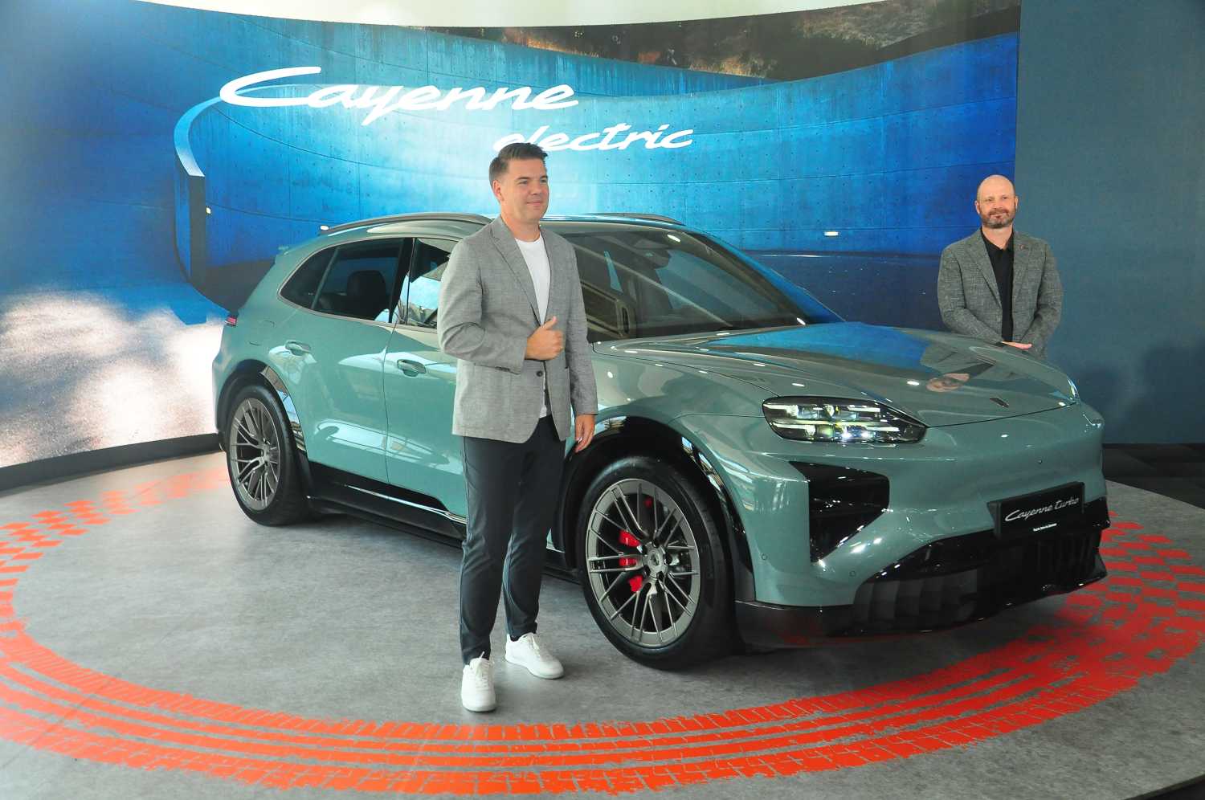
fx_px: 1254
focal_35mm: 38
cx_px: 602
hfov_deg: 51.3
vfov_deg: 35.4
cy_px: 400
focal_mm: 25
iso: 1000
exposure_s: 1/30
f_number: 6.3
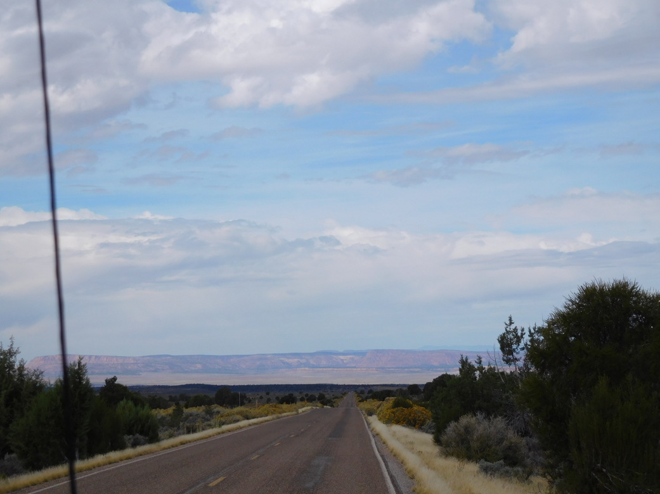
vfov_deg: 18.0
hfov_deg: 23.8
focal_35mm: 82
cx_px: 328
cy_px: 243
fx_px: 1563
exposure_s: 1/1500
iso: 125
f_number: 4.6
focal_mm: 14.3
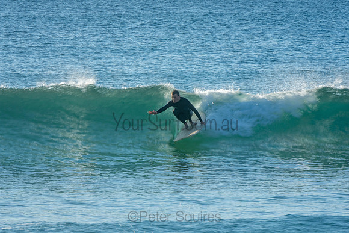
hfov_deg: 3.4
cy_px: 116
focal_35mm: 600
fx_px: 5818
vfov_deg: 2.3
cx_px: 174
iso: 100
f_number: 22
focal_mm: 400
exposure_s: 1/30
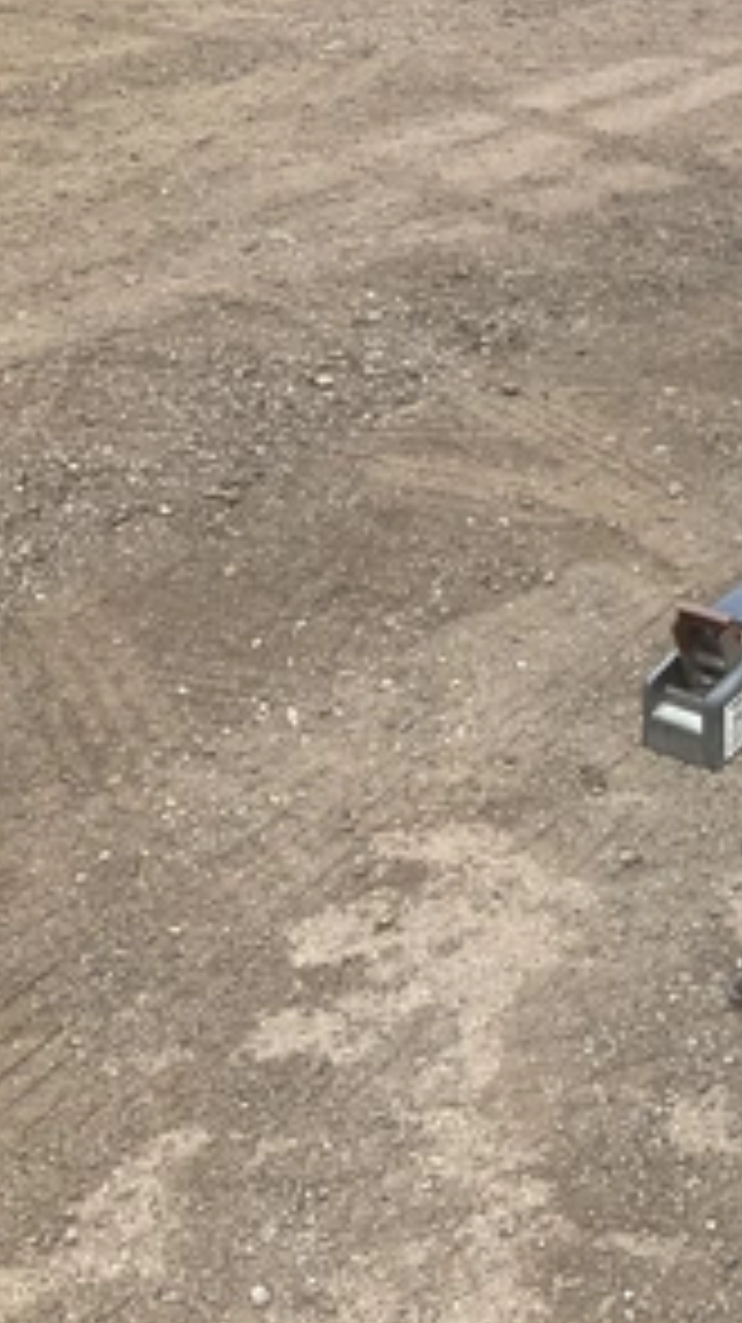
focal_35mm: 43
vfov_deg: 47.4
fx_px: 1507
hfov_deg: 25.5
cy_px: 662
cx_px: 832
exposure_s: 1/739
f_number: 1.8
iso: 25
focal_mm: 3
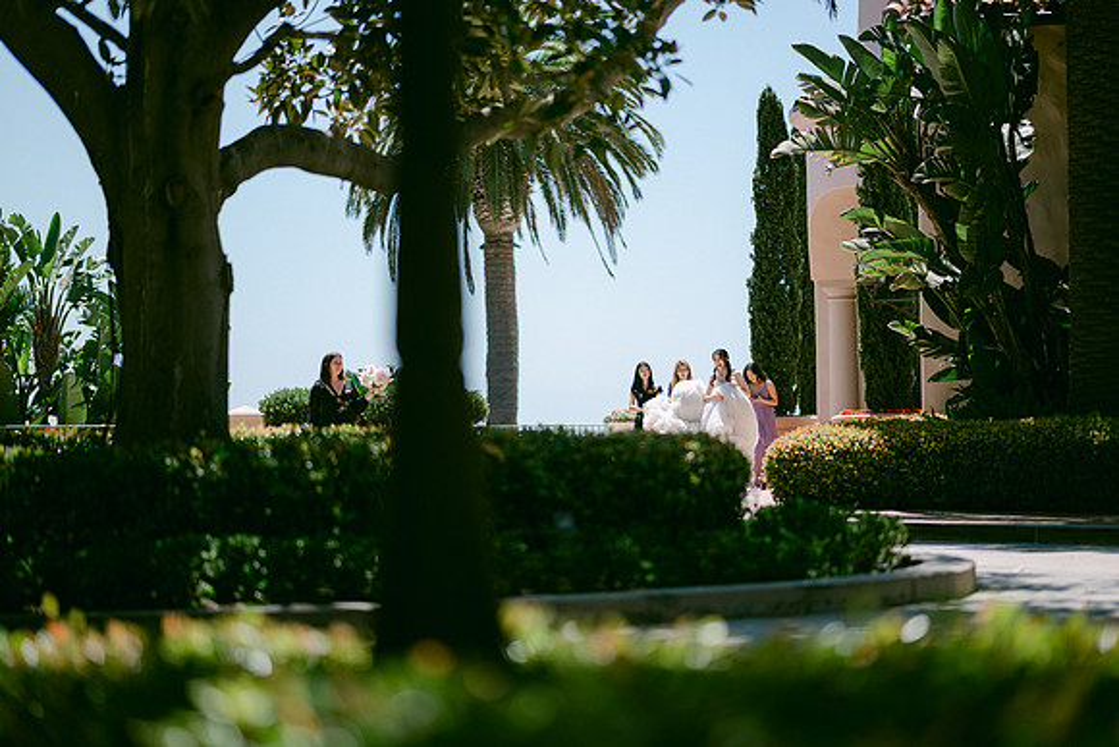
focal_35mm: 105
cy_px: 374
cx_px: 560
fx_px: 3264
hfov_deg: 19.5
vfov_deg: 13.0
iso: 64
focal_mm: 105
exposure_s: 1/2500
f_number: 1.4
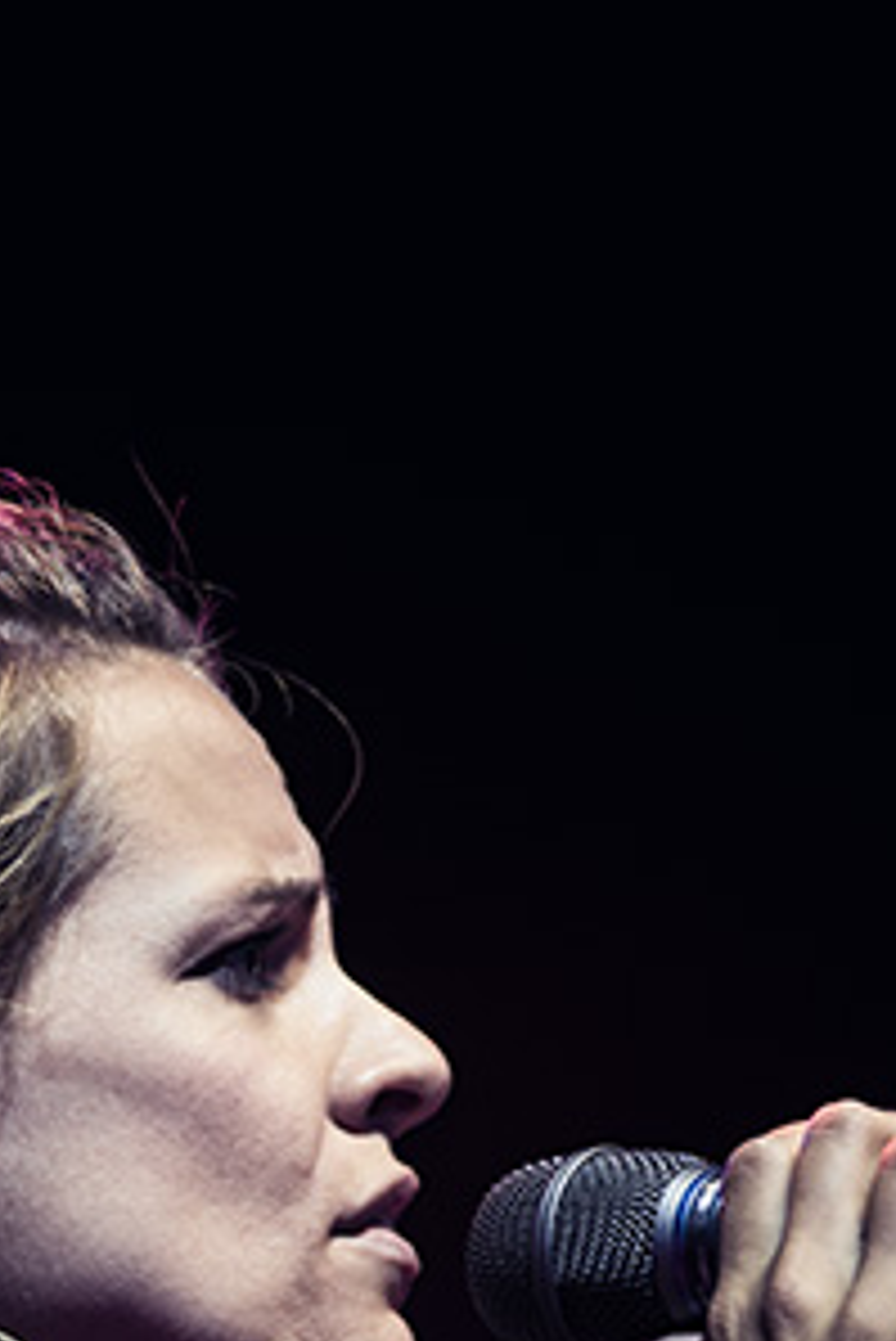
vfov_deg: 4.3
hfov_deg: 2.8
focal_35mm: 484
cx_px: 349
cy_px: 1256
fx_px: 18047
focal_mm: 200
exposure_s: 1/160
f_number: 2.8
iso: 250
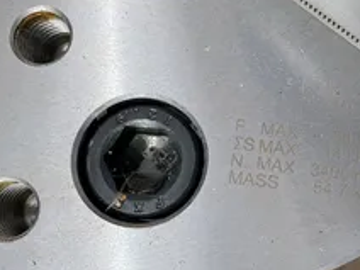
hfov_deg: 37.9
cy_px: 138
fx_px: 510
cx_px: 272
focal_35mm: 49
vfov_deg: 29.7
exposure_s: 1/2353
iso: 32
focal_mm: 4.2
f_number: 1.6
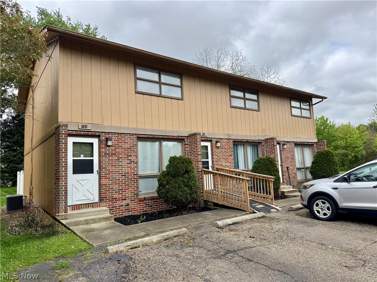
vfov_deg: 56.8
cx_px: 188
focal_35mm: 24
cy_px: 141
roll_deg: +2.4
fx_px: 261
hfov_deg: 71.6
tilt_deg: +6.8
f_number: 1.78
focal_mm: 6.76
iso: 80
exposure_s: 1/1560
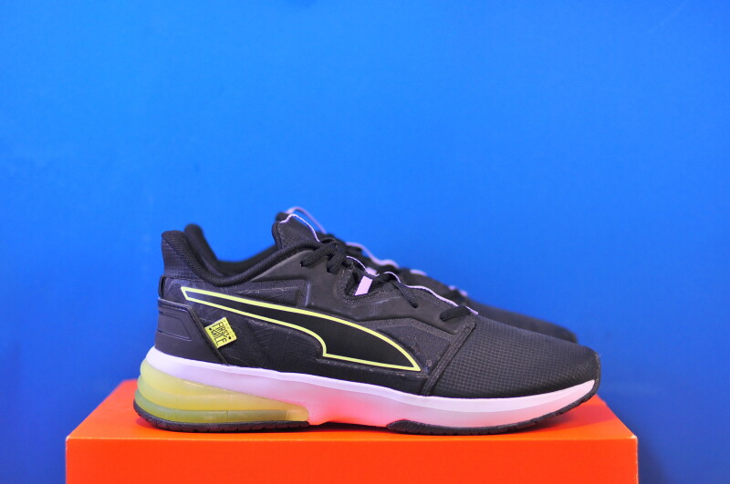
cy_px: 242
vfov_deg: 18.1
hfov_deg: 27.0
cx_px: 365
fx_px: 1519
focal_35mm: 75
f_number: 2
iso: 250
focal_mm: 50
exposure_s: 1/320
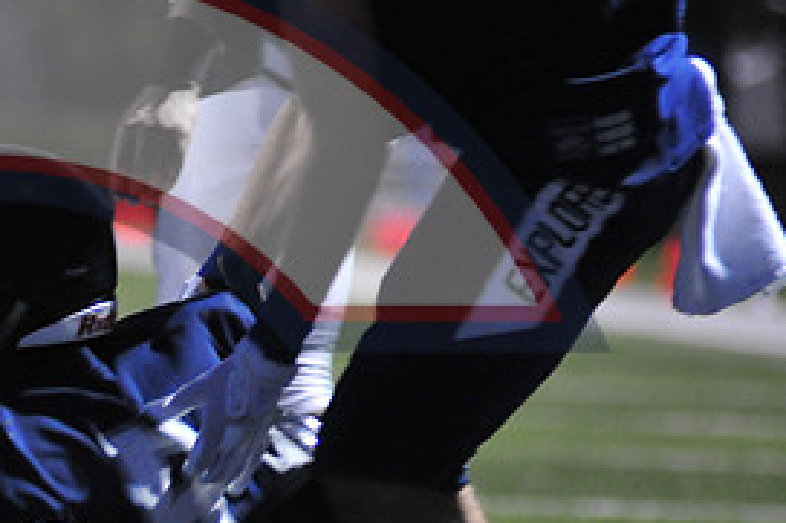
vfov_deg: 2.8
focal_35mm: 495
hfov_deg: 4.2
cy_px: 467
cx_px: -20
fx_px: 10802
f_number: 2.8
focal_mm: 155
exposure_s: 1/125
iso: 1600
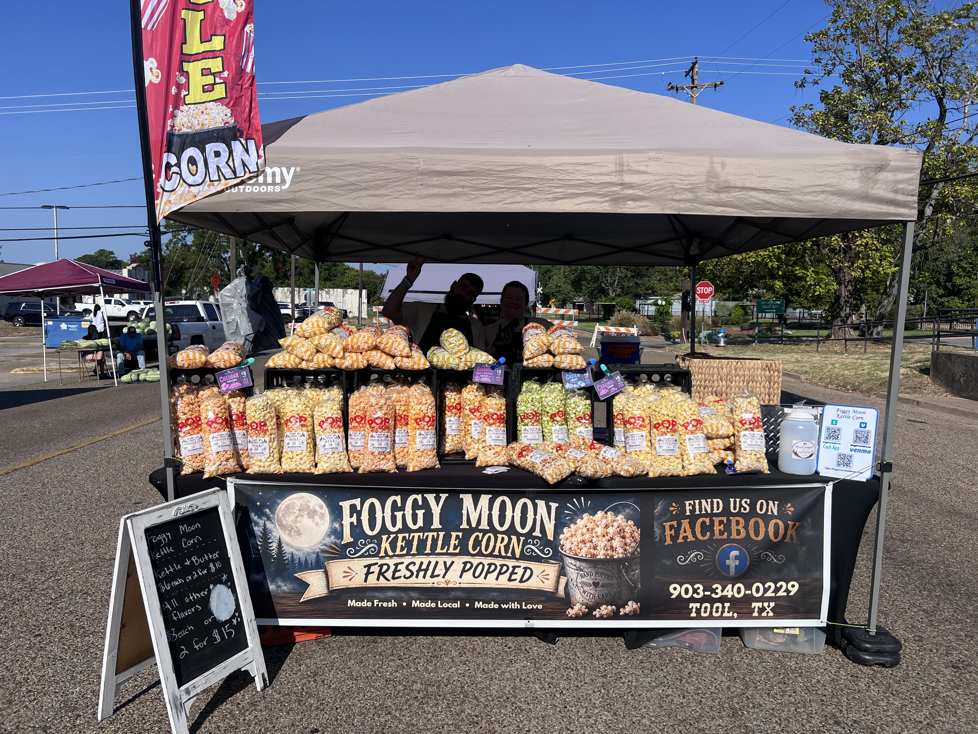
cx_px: 489
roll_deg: -1.1
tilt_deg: -4.7
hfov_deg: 67.3
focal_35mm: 26
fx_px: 735
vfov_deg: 53.1
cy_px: 367
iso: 50
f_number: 1.5
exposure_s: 1/6993
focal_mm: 5.7
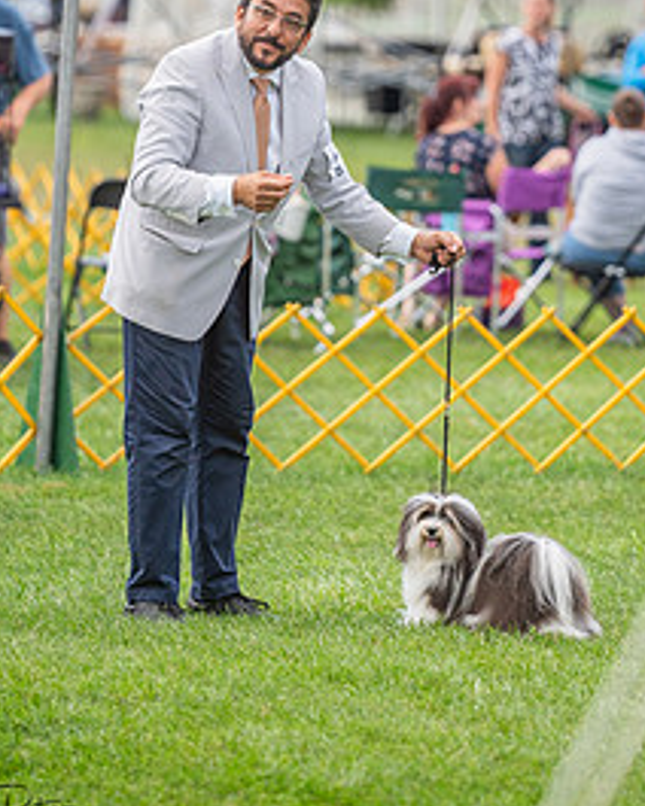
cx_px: 377
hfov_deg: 4.9
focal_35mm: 319
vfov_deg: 6.1
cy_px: 186
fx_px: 7612
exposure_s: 1/800
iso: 1000
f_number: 3.2
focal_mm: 200
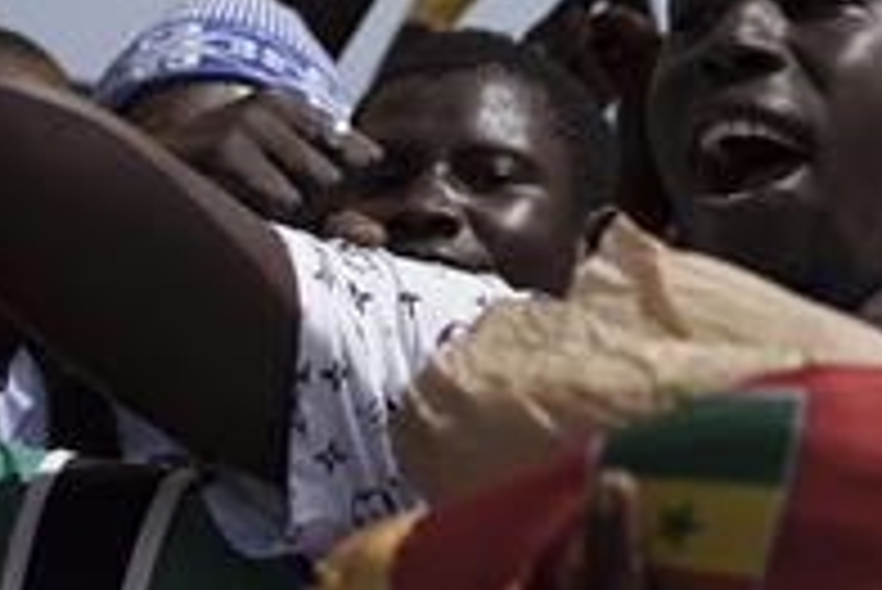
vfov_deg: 11.6
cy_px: -74
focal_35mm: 116
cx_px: 788
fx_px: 2844
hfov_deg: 17.4
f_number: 2.8
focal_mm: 35
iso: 100
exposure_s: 1/3200
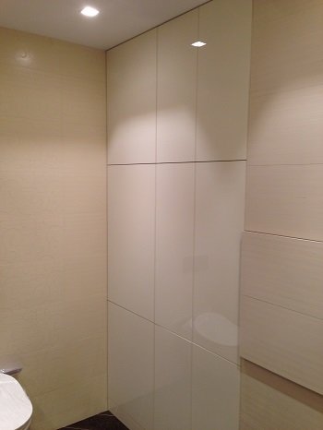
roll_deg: -2.4
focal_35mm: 33
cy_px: 215
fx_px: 410
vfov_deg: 55.3
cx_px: 162
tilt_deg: -2.3
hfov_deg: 43.0
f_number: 2.4
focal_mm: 4.12
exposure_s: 1/30
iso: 50
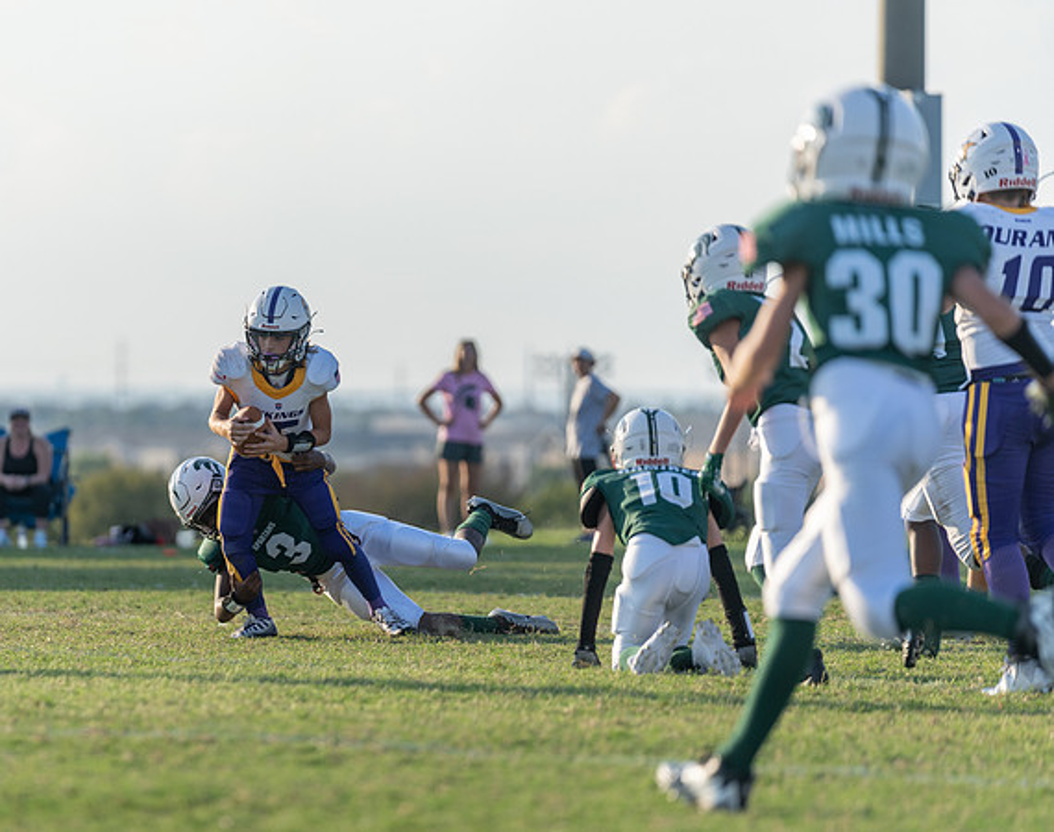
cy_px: 499
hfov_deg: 7.2
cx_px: 305
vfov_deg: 5.7
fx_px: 8318
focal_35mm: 268
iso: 100
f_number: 2.8
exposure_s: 1/1000
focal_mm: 200
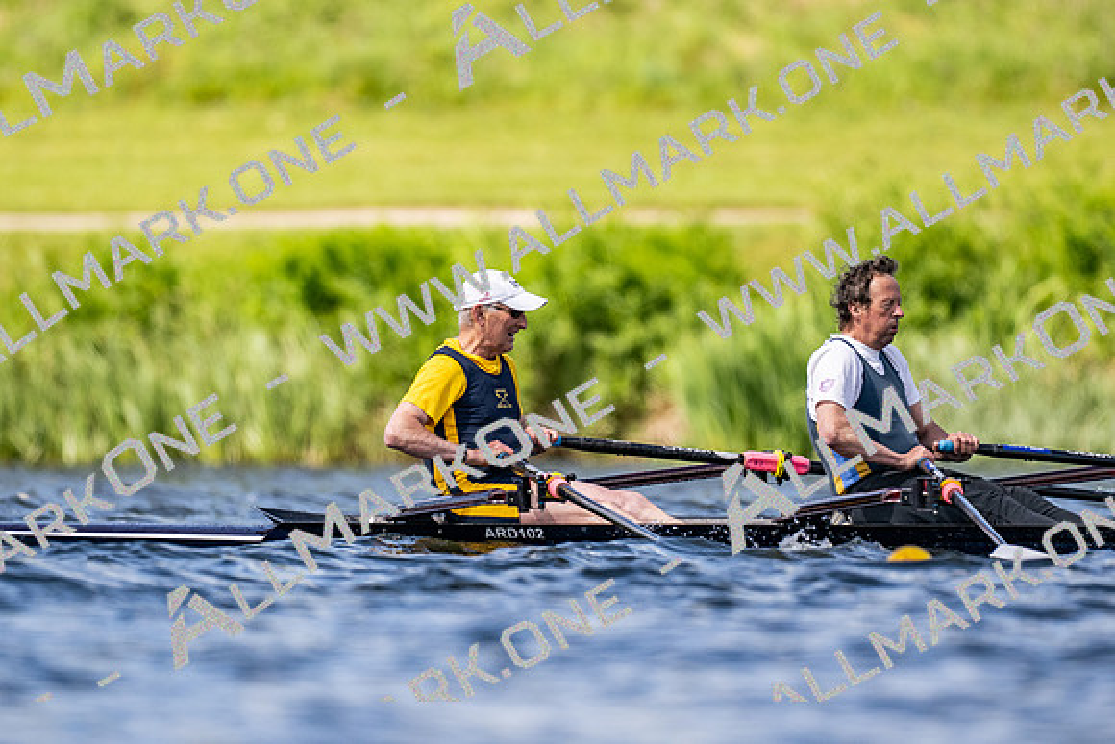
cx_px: 558
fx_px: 27895
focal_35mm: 900
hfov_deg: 2.3
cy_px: 372
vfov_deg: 1.5
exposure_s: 1/2500
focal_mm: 600
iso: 400
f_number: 4
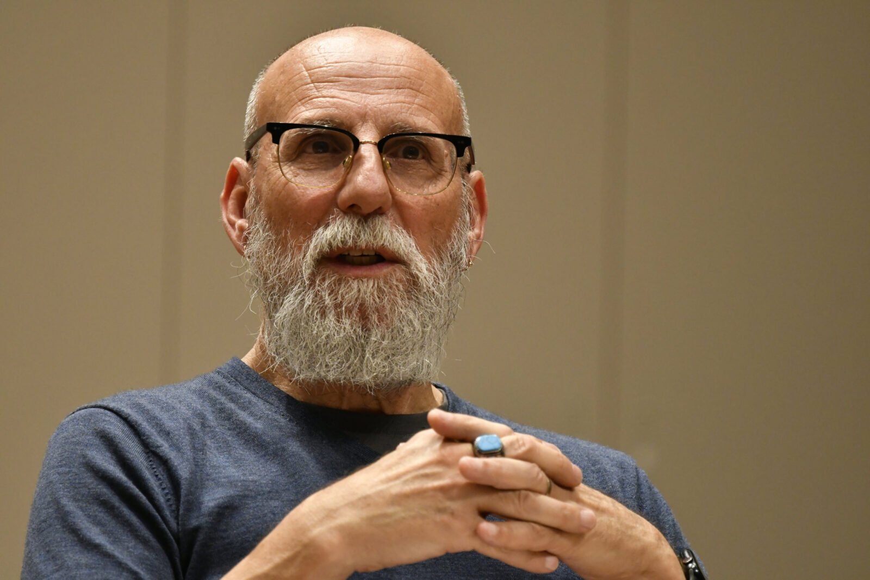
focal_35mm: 450
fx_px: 10872
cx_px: 435
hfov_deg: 4.6
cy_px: 290
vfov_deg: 3.1
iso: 3200
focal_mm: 300
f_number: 4.5
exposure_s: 1/320
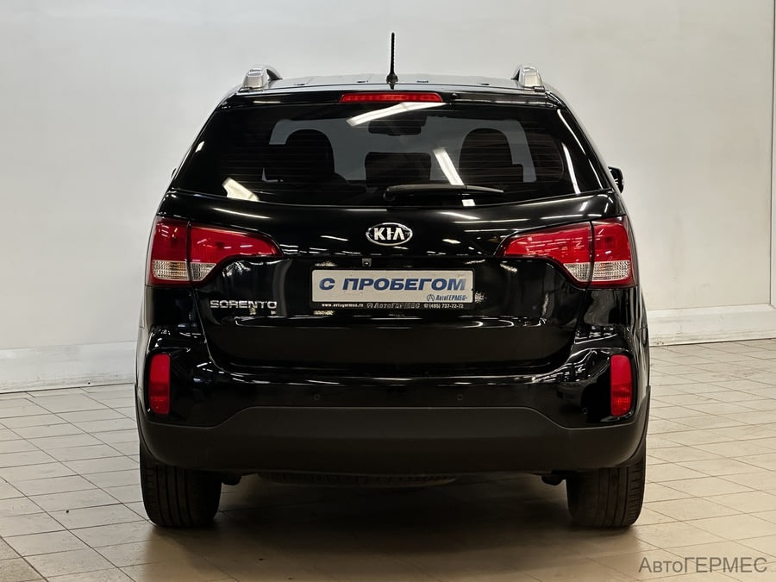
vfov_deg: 19.1
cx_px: 388
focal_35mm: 77
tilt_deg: -5.5
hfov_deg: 25.3
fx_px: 1726
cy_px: 291
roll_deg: -0.3
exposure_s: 1/50
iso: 200
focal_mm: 9
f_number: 2.8
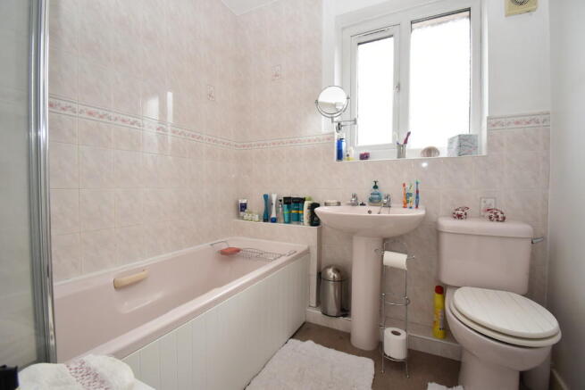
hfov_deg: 100.4
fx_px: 244
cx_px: 292
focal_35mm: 15
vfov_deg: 77.4
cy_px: 195
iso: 900
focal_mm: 10
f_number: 4.5
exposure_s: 1/60
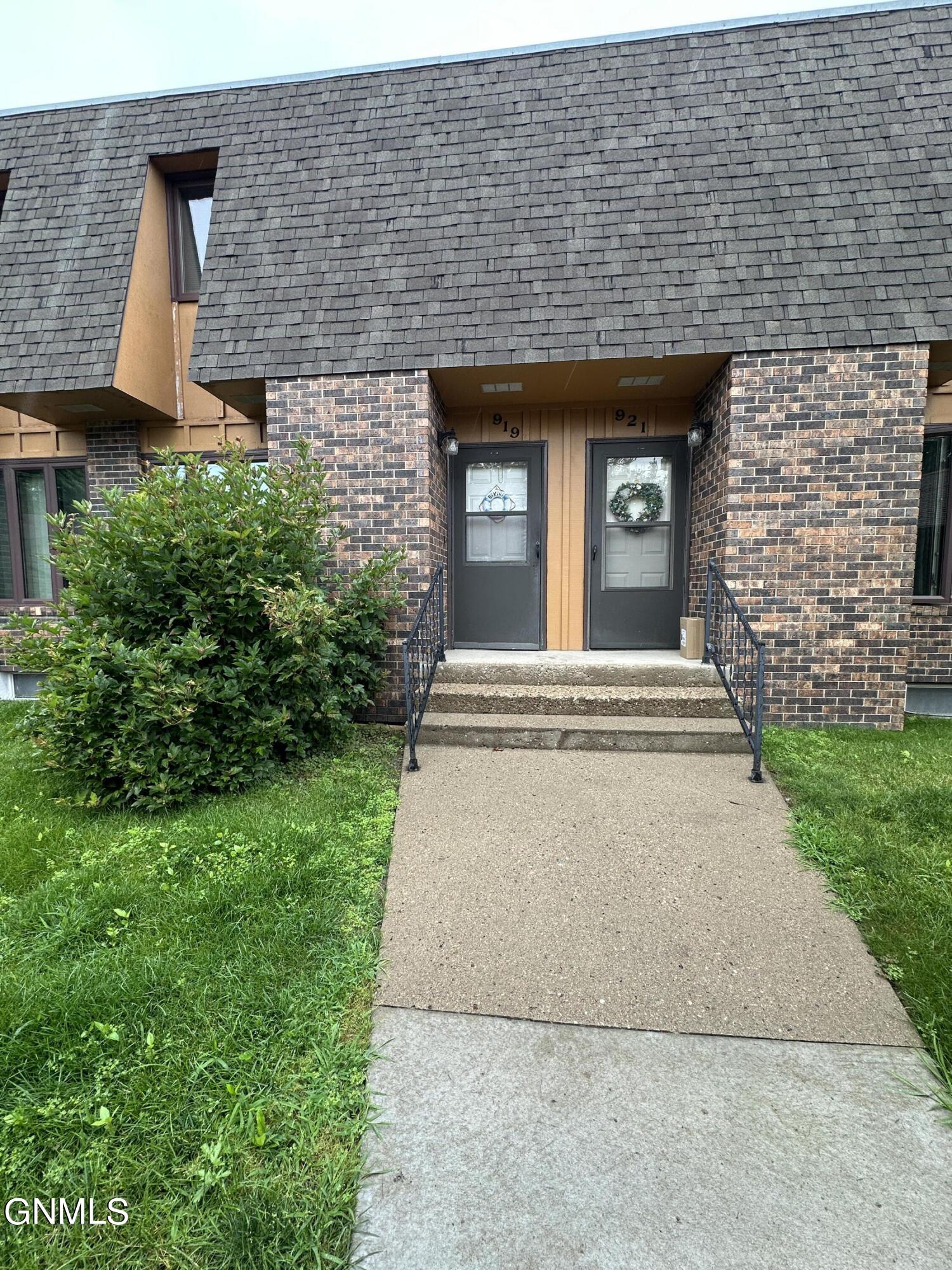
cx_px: 476
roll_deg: -0.4
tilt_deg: -4.6
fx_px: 513
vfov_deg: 102.1
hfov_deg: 85.7
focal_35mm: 14
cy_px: 635
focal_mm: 2.22
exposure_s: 1/99
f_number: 2.2
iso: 64
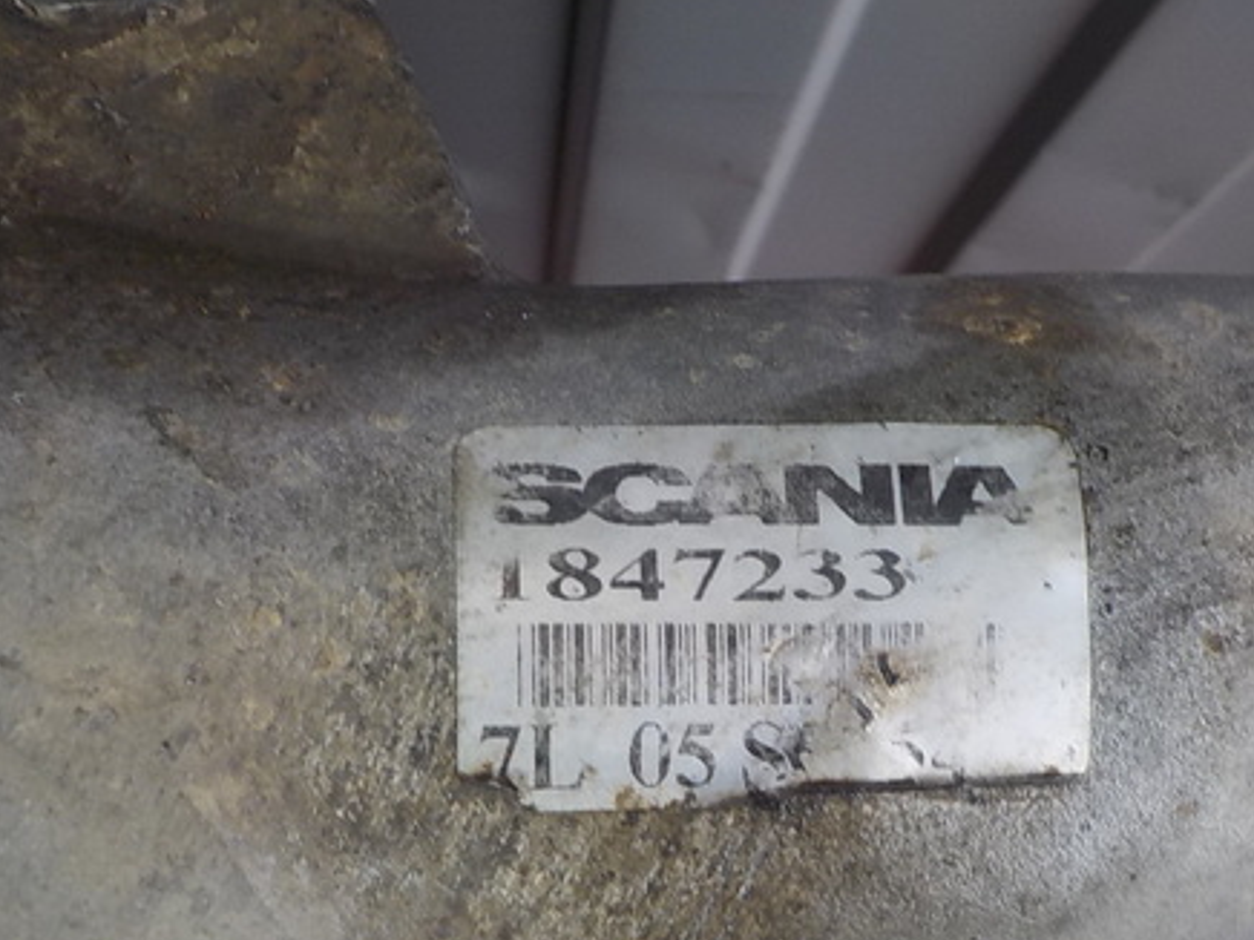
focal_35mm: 44
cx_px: 713
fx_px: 1594
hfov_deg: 42.8
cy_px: 661
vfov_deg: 32.5
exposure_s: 1/30
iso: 125
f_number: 3.3
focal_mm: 4.1
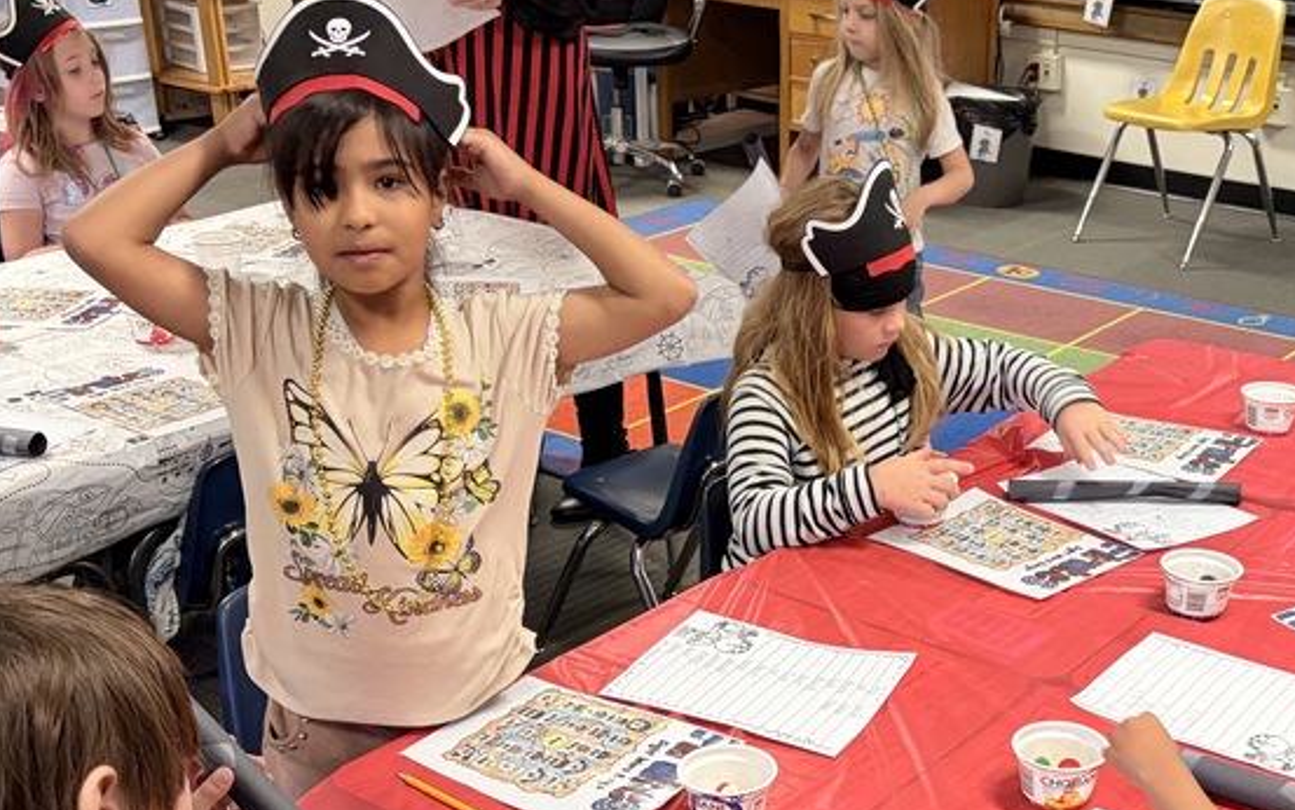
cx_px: 855
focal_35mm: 51
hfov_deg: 39.1
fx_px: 1800
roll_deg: -1.6
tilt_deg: -27.6
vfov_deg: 24.8
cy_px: 674
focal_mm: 5.96
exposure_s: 1/60
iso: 160
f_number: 1.6
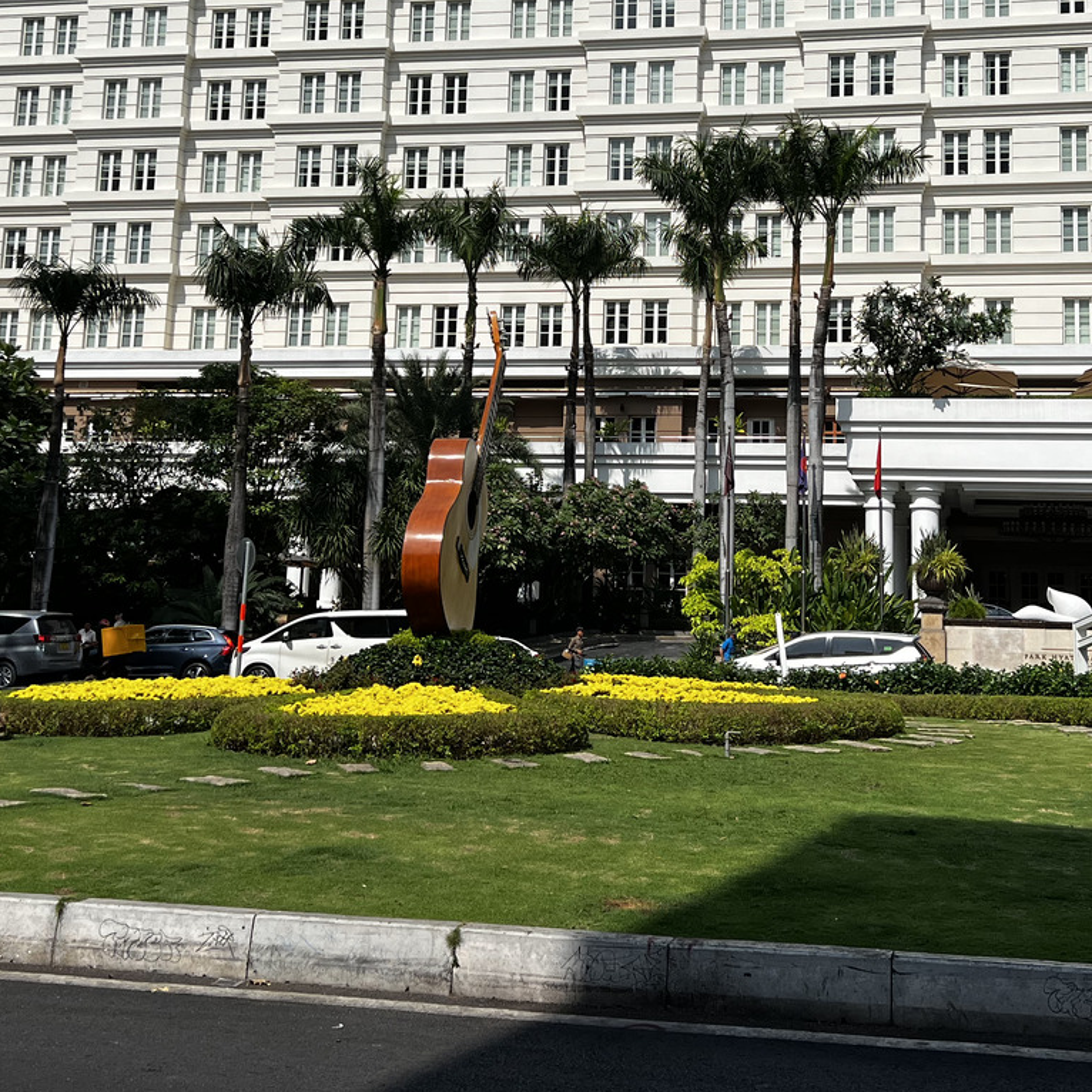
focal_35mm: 48
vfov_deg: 34.8
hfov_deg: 35.2
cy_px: 312
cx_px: 659
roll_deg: -1.1
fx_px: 1713
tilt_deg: +11.8
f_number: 1.5
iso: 50
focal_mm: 5.7
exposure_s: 1/8000
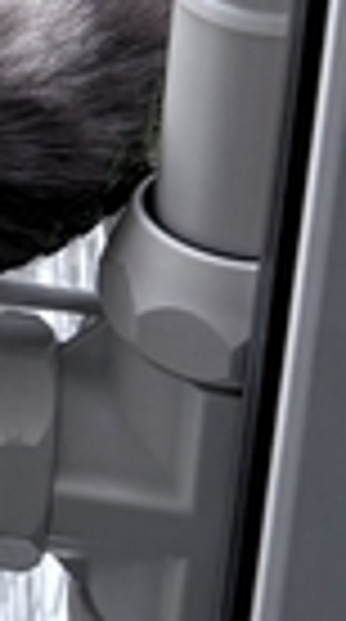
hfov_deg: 7.3
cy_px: -630
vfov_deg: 12.4
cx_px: -544
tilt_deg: -12.0
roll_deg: -1.9
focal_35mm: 152
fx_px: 2494
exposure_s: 1/206
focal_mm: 6.76
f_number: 1.78
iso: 125
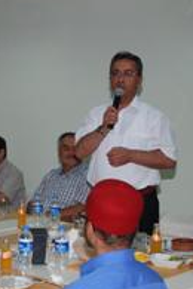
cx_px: 40
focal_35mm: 69
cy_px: 187
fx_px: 555
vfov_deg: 29.1
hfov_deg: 19.5
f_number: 4.5
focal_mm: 20
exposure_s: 1/60
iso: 125
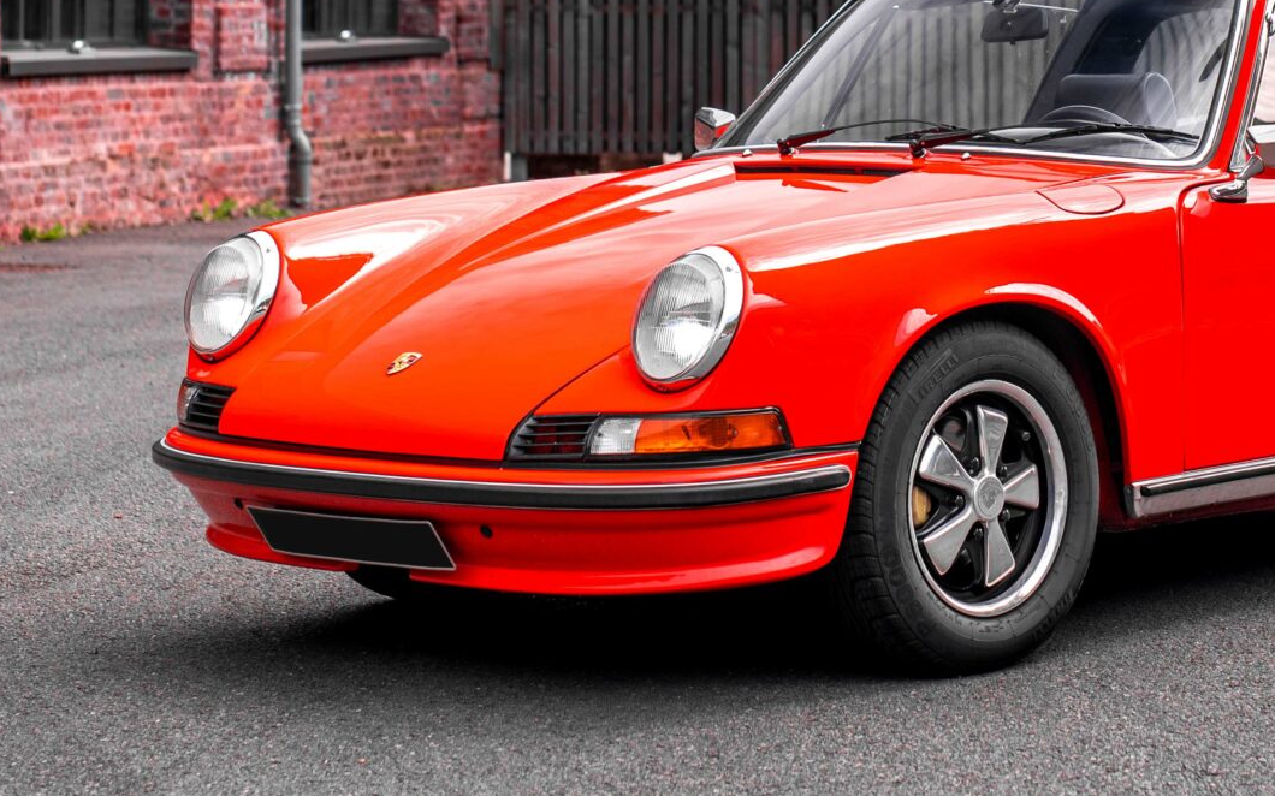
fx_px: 4273
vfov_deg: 10.5
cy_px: -88
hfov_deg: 16.9
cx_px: 950
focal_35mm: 123
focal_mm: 50
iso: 100
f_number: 3.2
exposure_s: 1/640
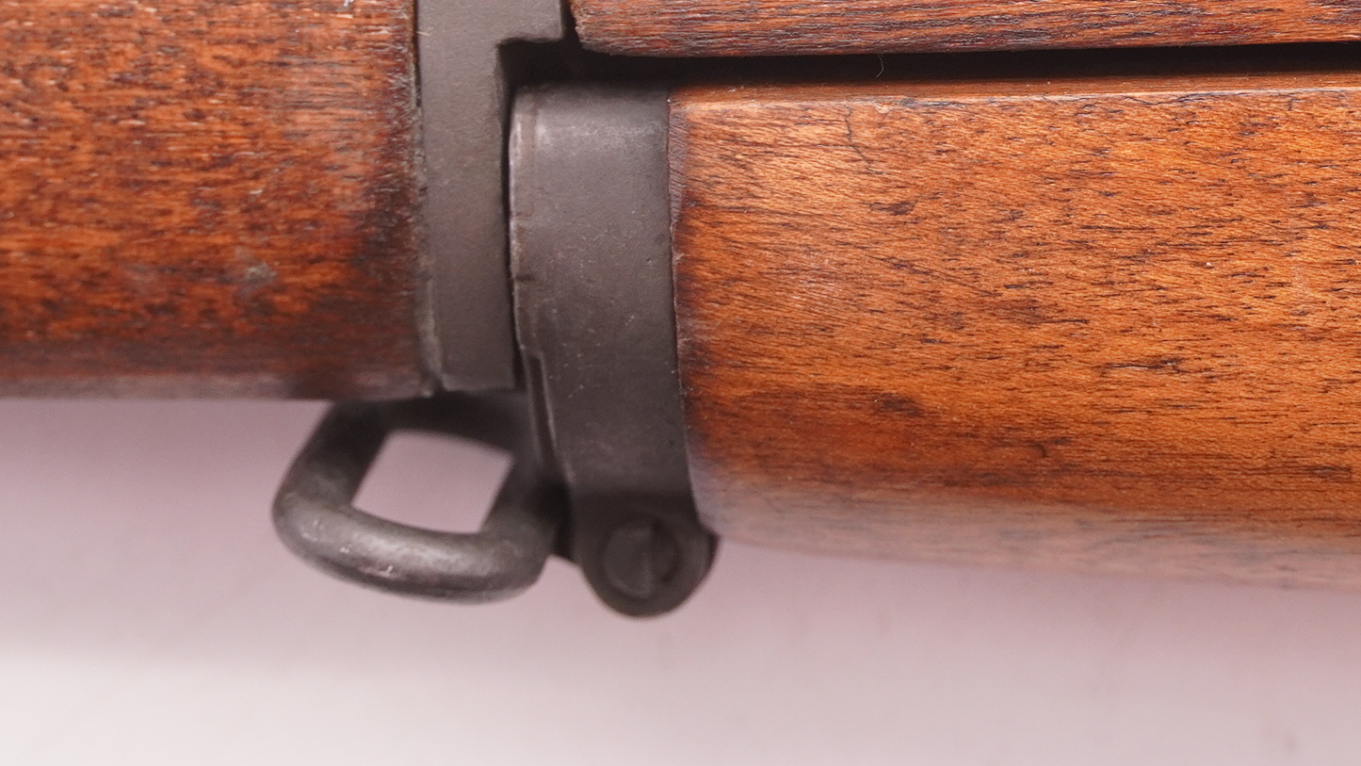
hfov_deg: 11.7
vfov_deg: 6.6
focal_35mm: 183
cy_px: 59
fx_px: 6605
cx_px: 1064
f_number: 5.6
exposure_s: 1/125
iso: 800
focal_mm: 56
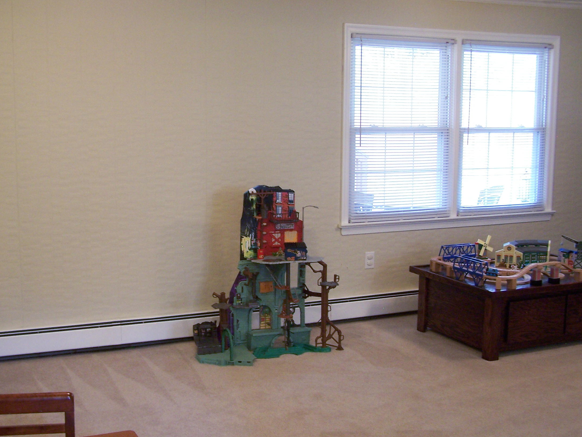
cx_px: 248
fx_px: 757
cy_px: 220
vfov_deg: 32.2
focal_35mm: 45
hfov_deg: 42.0
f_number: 2.8
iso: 140
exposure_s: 1/8
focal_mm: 6.3
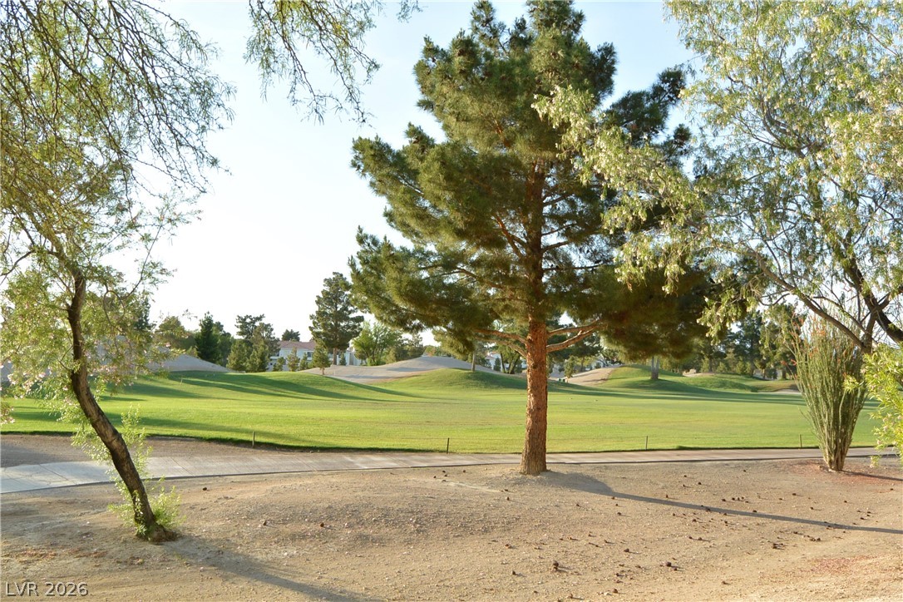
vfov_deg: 41.1
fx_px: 803
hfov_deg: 58.7
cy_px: 301
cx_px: 452
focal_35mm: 32
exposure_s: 1/400
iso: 160
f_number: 5.3
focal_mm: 11.9
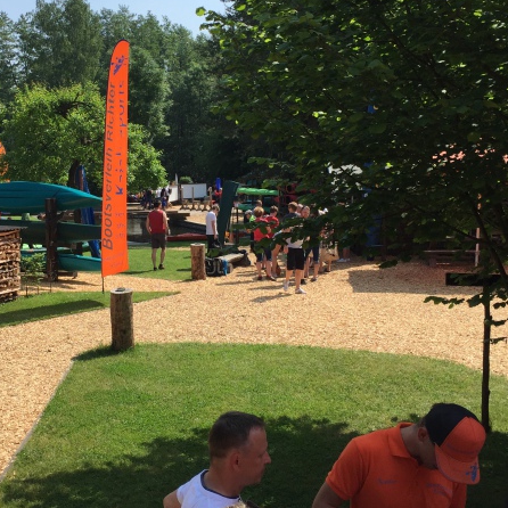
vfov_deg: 36.7
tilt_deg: -2.0
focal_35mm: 46
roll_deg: -1.2
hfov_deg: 36.5
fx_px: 764
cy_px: 204
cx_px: 181
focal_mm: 4.15
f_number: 2.2
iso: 32
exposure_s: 1/1721
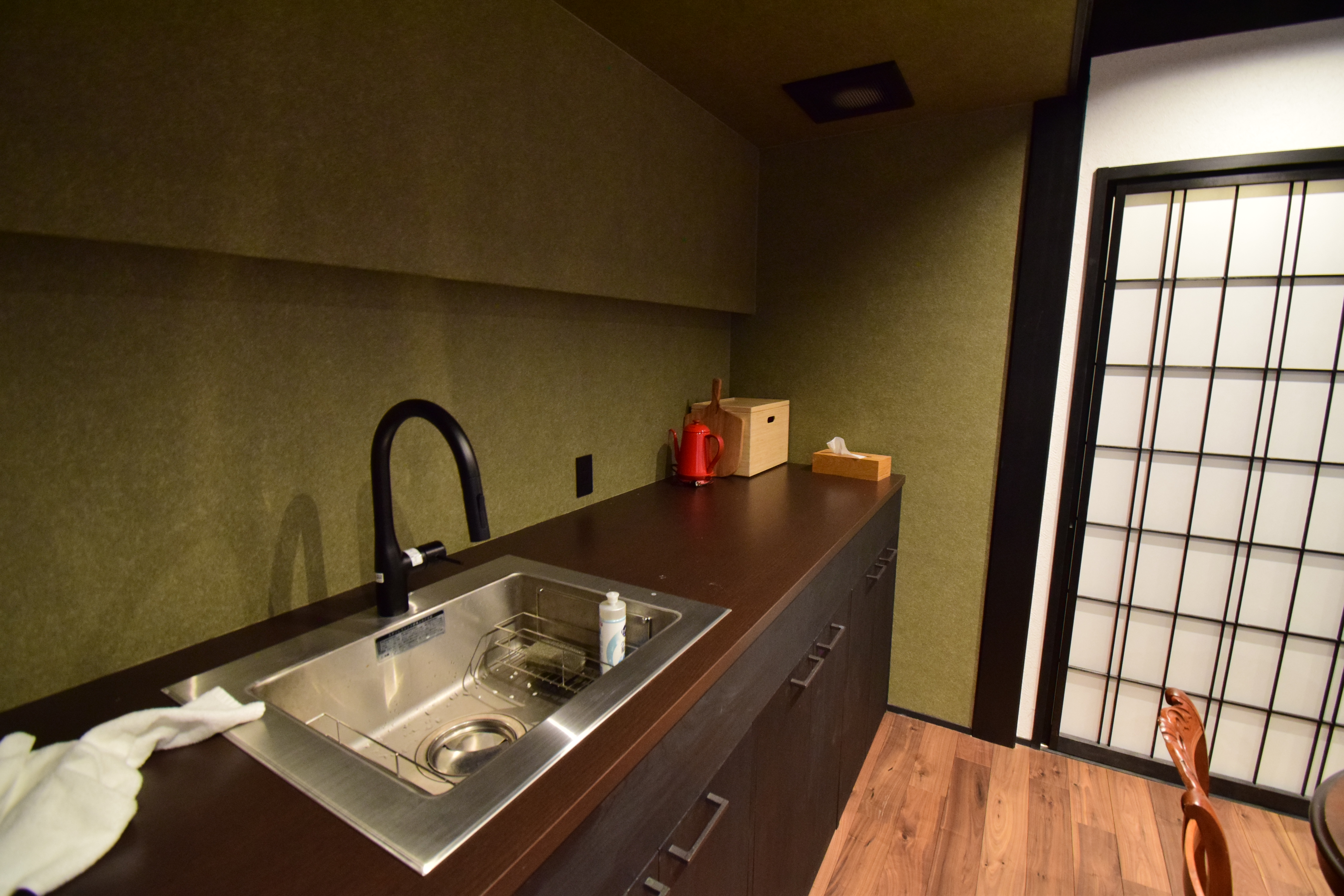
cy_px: 448
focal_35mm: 15
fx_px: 560
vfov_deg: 77.4
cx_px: 672
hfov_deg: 100.4
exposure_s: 1/6
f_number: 6.7
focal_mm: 10
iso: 1600
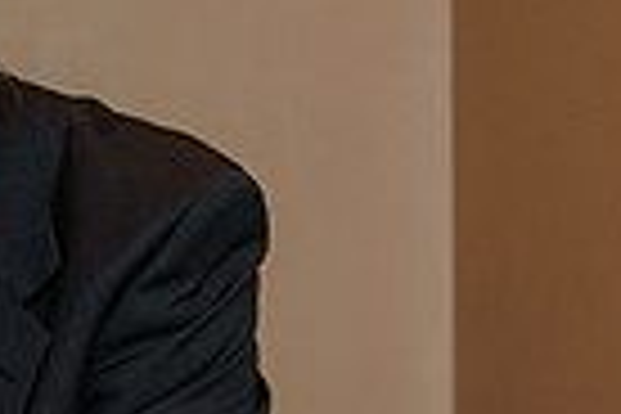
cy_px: 461
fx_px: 3053
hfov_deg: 11.0
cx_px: -396
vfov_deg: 7.7
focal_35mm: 177
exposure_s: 1/125
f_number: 3.2
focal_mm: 42
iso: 1600
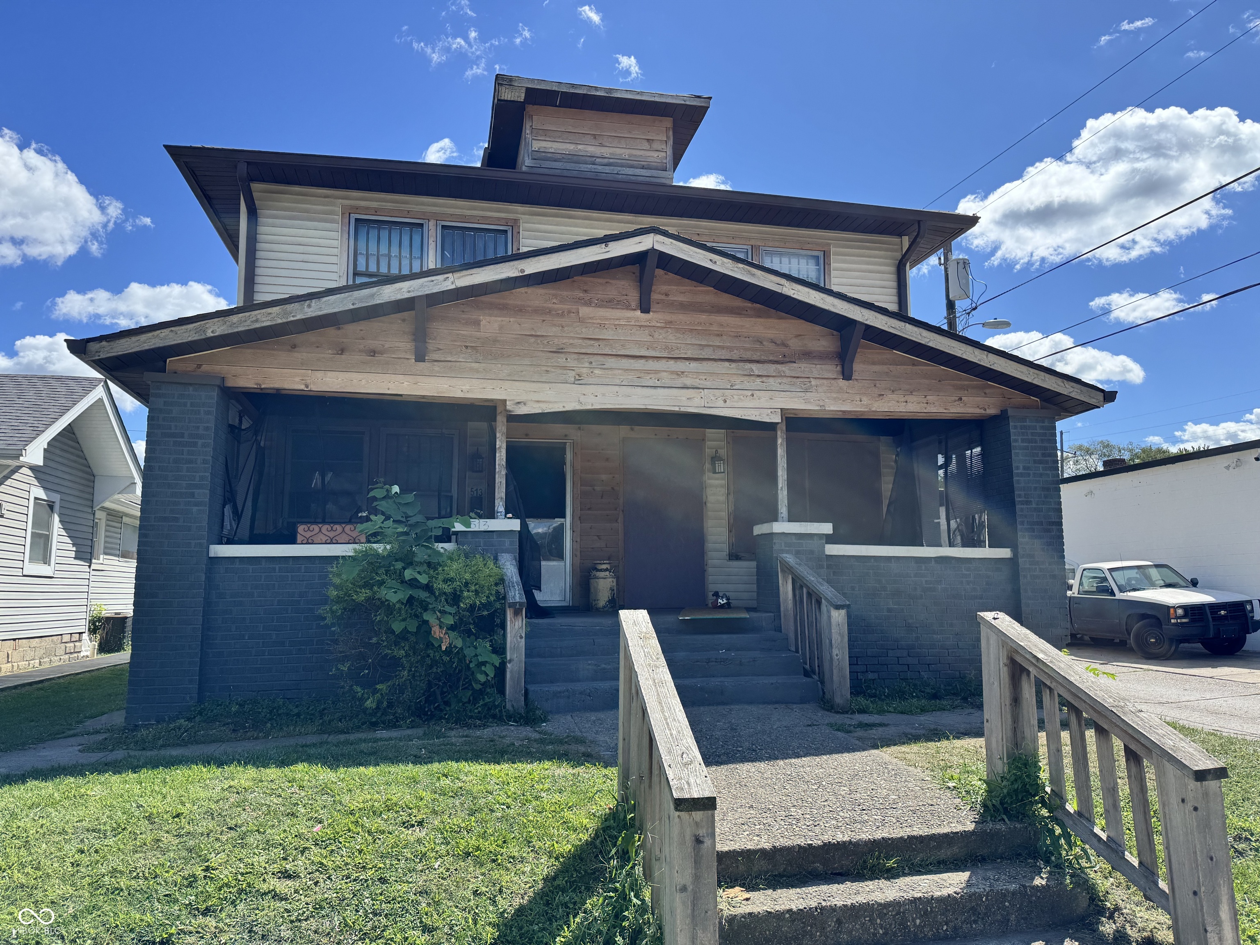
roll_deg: -0.1
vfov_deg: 56.8
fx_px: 874
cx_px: 630
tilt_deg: +7.0
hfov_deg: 71.6
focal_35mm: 24
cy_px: 472
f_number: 1.78
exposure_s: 1/2833
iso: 80
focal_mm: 6.76
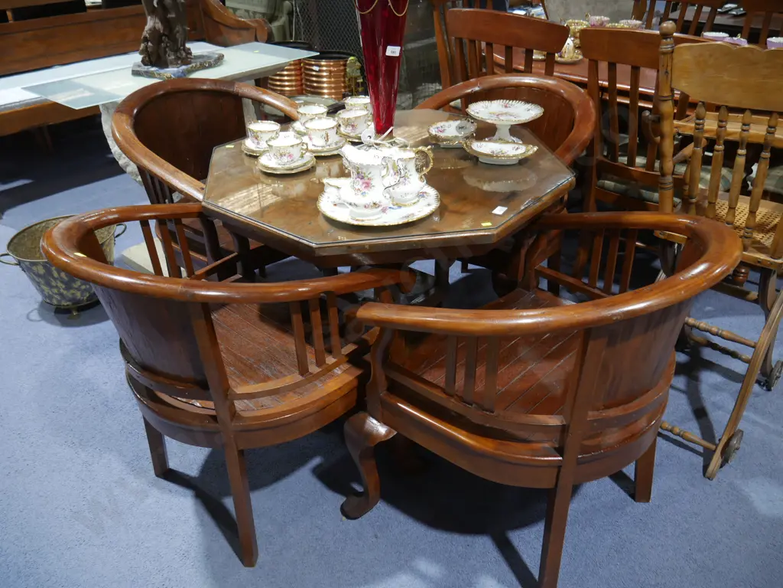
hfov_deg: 63.4
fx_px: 633
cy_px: 294
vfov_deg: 49.7
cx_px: 392
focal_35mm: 28
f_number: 3.5
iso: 500
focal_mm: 14
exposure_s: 1/60
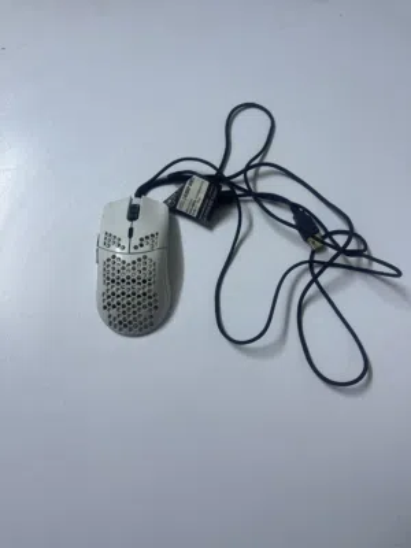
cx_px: 206
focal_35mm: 25
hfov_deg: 54.9
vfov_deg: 69.4
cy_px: 274
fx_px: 396
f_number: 1.6
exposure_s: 1/100
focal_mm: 5.1
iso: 125
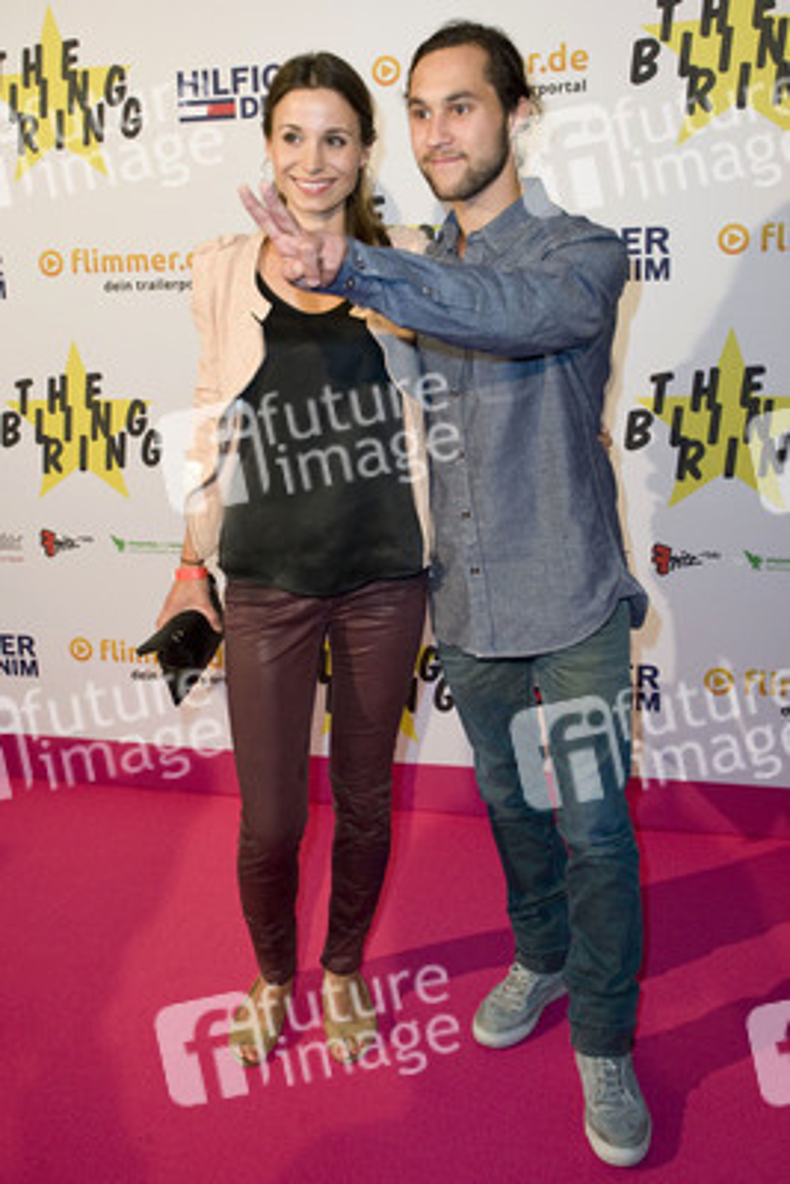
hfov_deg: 48.0
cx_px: 395
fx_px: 888
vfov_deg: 67.4
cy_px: 592
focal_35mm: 27
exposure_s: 1/200
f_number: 4.5
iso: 1600
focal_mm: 27
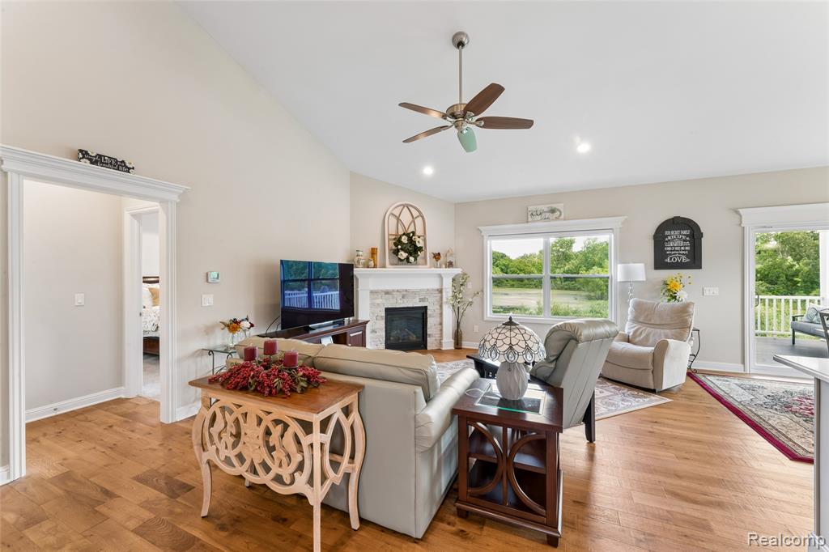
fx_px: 322
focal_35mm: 14
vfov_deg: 81.2
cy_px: 276
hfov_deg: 104.3
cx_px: 414
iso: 400
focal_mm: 14
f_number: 18
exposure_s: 1/1.67
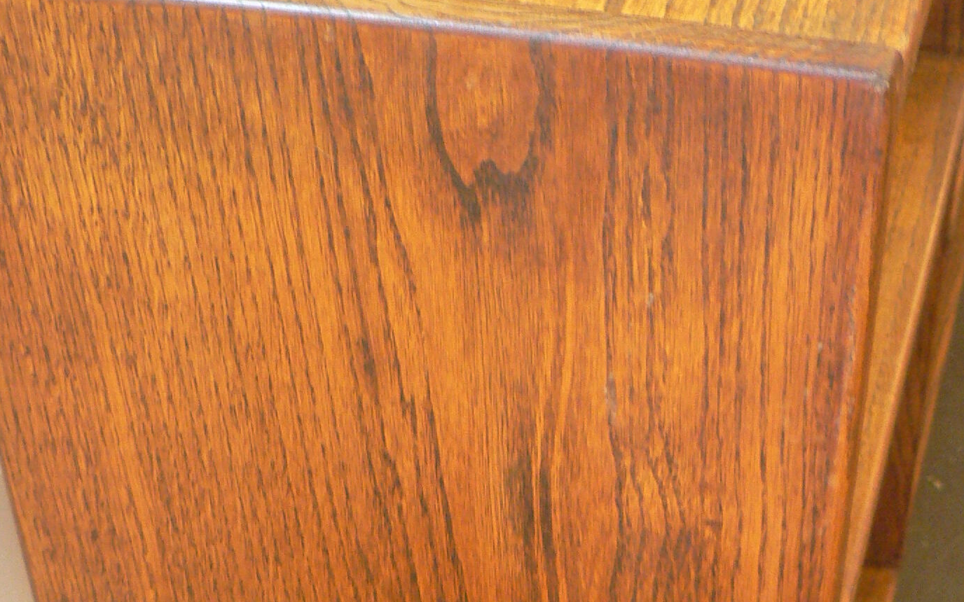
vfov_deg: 18.2
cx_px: 447
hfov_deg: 29.0
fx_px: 1865
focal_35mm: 71
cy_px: 494
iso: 200
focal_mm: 6
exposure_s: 1/10
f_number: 2.8
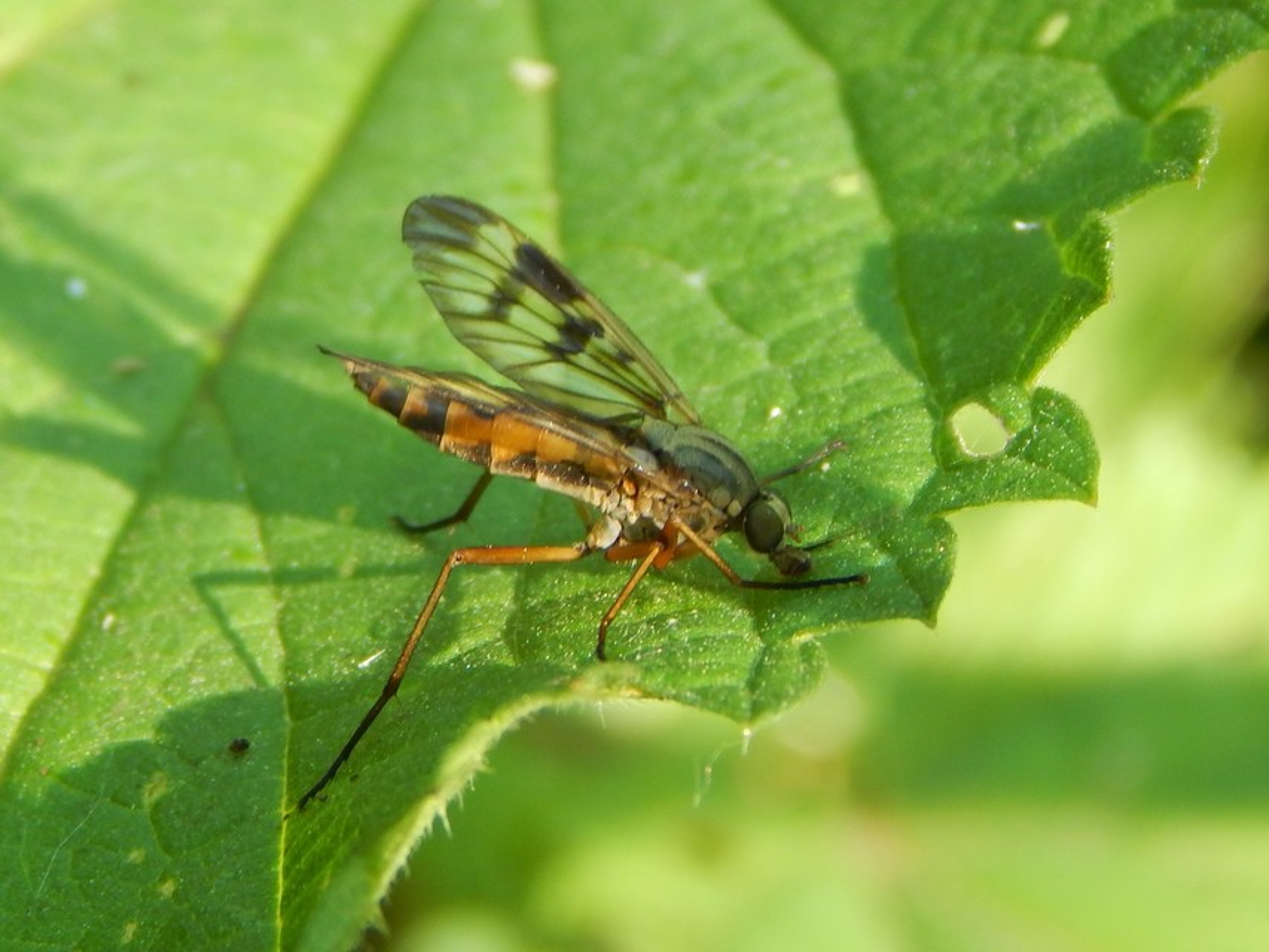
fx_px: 5170
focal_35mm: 141
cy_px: 476
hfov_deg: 14.0
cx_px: 634
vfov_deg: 10.5
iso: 125
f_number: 4.9
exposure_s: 1/60
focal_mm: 25.3
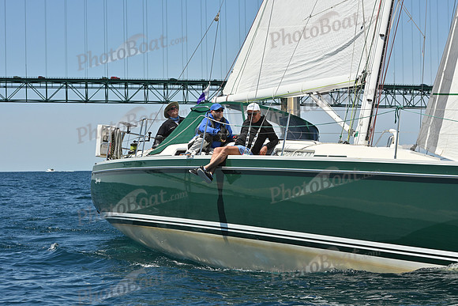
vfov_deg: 13.7
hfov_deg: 20.4
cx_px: 229
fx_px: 1272
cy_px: 153
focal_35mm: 100
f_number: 10
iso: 320
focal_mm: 100
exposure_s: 1/1000
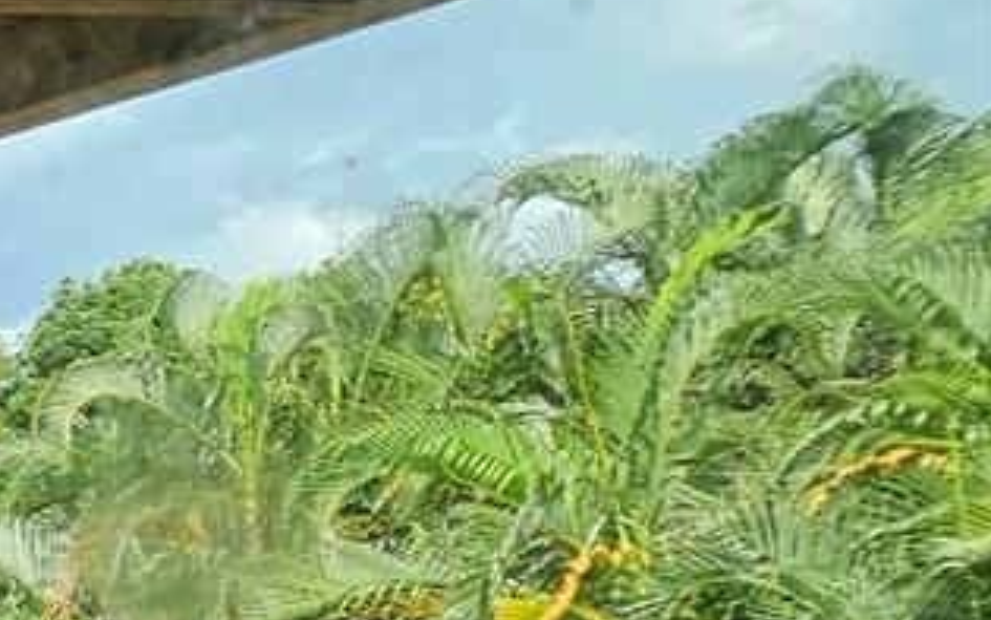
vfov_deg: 17.4
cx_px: -1520
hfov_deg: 14.2
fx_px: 1891
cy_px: 831
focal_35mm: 70
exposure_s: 1/425
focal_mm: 2.2
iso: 50
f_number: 2.2
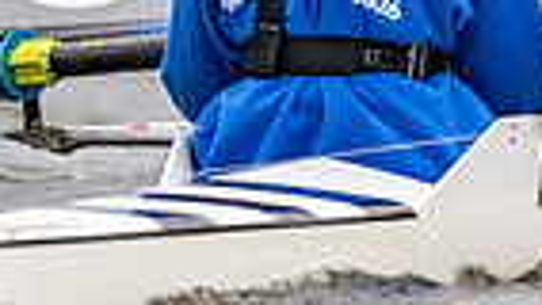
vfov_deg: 0.5
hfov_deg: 0.8
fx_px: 36791
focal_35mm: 2559
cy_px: -147
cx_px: 908
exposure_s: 1/2500
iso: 500
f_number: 4
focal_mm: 600
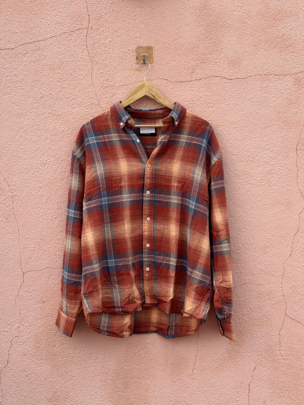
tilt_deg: -3.5
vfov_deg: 39.7
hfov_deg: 30.3
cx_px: 152
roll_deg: +0.8
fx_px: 562
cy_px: 202
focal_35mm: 48
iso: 64
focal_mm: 6.76
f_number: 1.78
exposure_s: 1/719
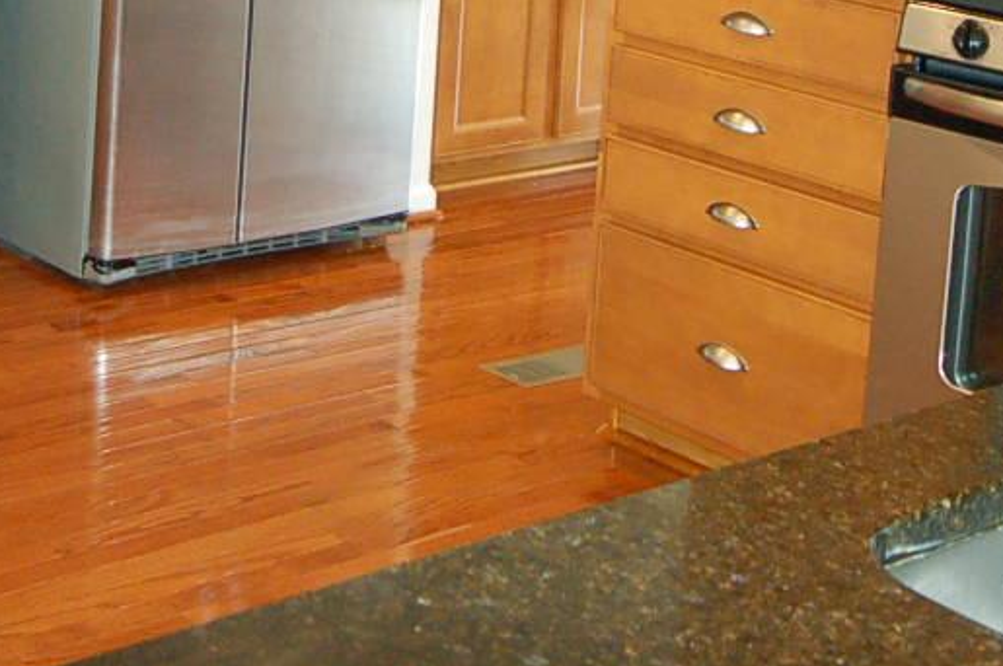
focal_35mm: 74
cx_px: 269
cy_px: -275
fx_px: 2072
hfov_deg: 26.9
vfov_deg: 16.9
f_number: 4.2
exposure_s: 1/60
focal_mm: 17
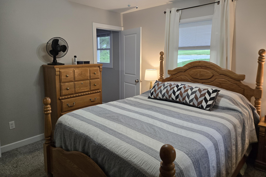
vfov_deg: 53.0
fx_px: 177
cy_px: 79
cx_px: 133
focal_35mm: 24
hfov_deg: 73.7
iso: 250
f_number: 1.8
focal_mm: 5.4
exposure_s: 1/120
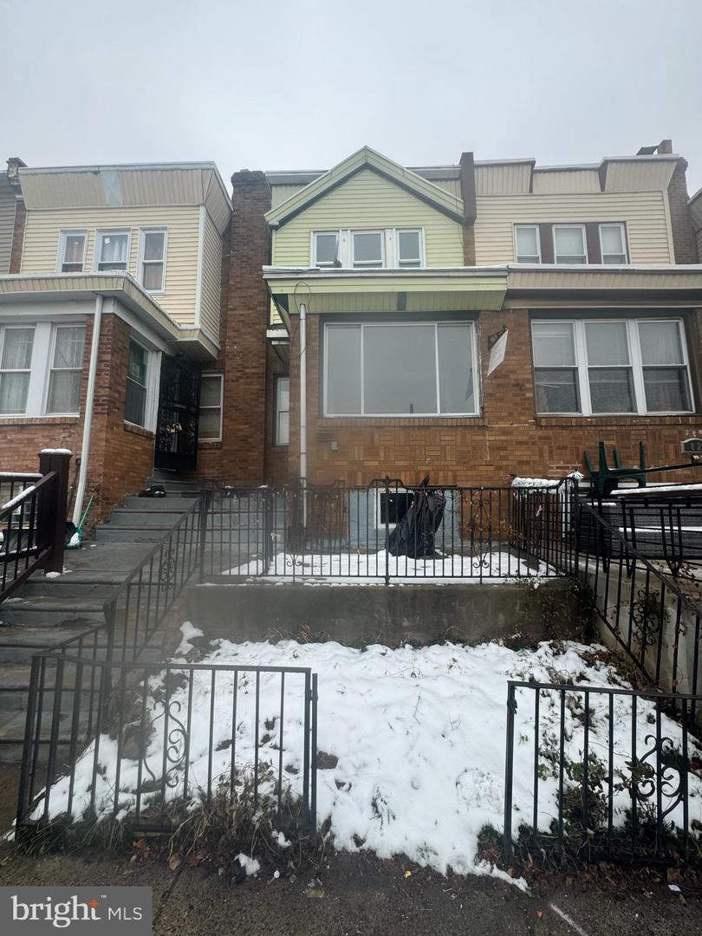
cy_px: 468
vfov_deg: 102.1
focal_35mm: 14
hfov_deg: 85.7
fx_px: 379
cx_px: 351
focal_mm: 2.22
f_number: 2.2
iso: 40
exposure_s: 1/335
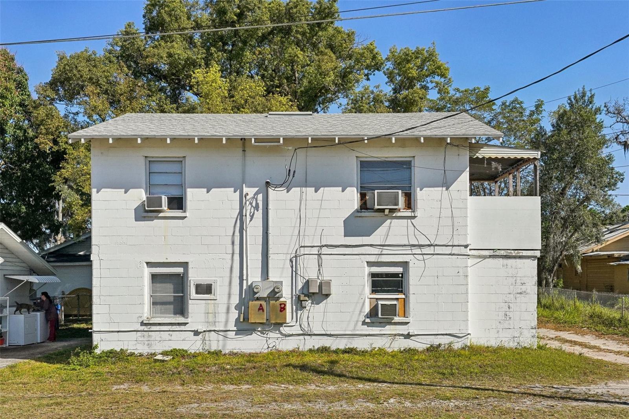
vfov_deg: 42.3
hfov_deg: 60.3
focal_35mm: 31
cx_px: 314
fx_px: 541
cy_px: 210
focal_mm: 21
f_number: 8
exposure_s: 1/5000
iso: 800
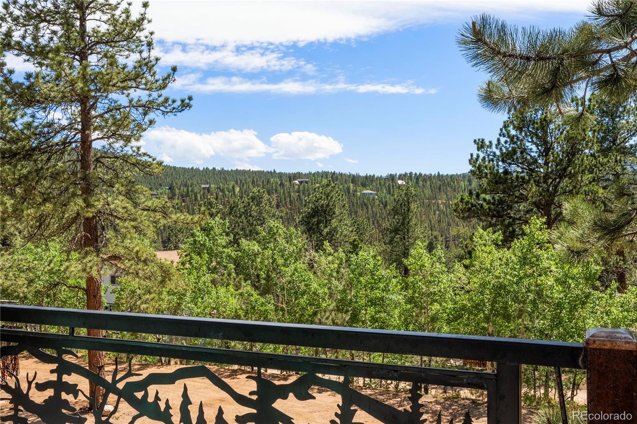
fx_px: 637
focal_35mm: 36
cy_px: 212
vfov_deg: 36.9
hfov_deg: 53.1
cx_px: 318
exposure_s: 1/500
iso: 400
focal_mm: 24
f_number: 9
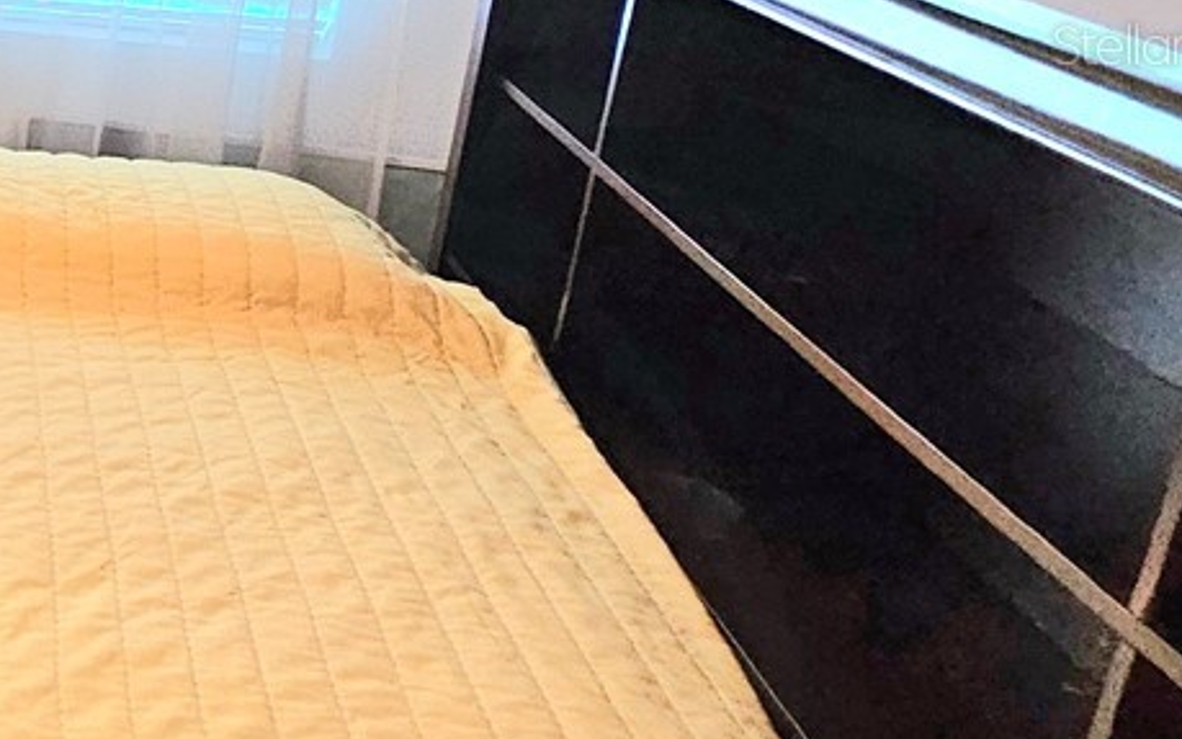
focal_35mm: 48
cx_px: -765
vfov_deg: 25.8
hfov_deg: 25.2
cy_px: 44
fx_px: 1546
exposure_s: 1/40
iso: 320
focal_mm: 2.2
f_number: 2.2
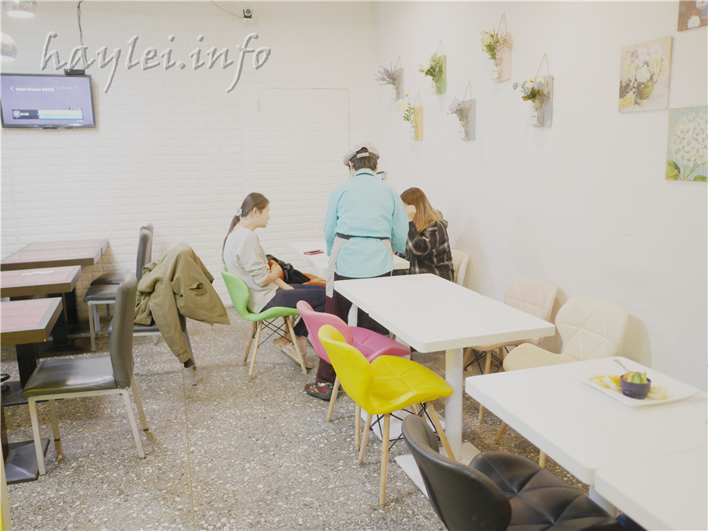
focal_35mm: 30
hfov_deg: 60.0
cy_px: 266
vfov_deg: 46.8
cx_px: 354
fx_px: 614
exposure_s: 1/60
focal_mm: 15
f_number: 1.7
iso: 640
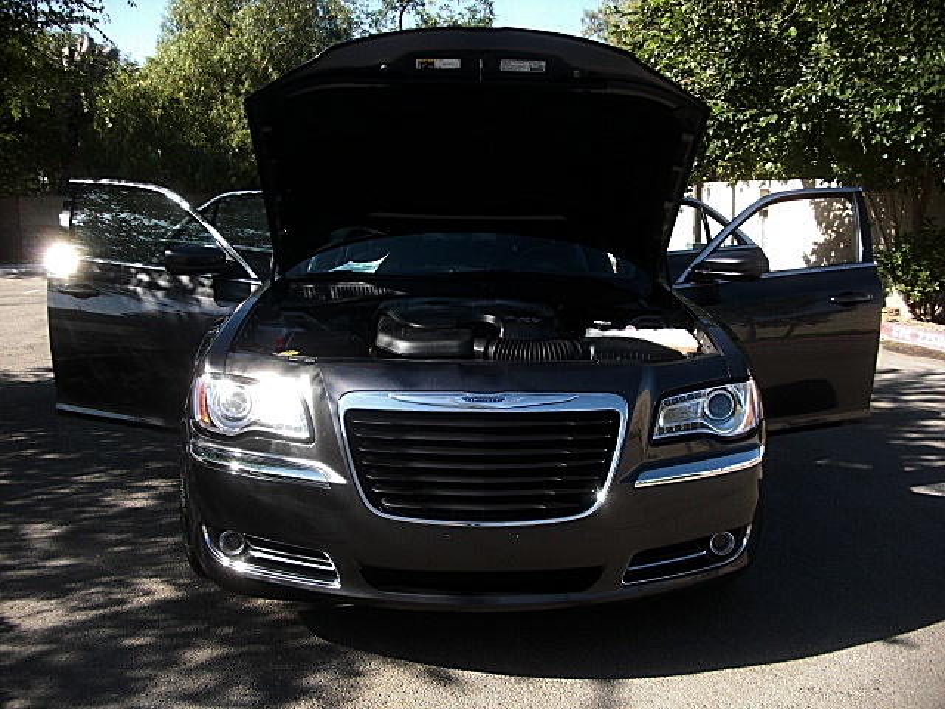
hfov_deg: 51.4
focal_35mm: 36
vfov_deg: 39.7
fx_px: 983
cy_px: 354
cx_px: 472
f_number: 2.8
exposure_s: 1/250
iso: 50
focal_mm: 6.3
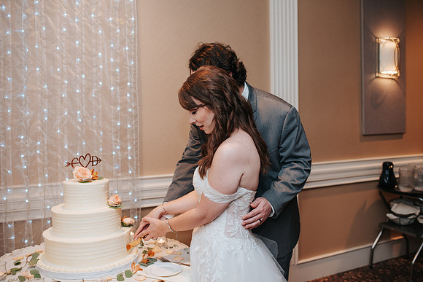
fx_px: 411
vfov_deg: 37.9
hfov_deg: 54.4
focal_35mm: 35
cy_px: 141
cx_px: 212
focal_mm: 35
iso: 800
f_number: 2.8
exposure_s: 1/160
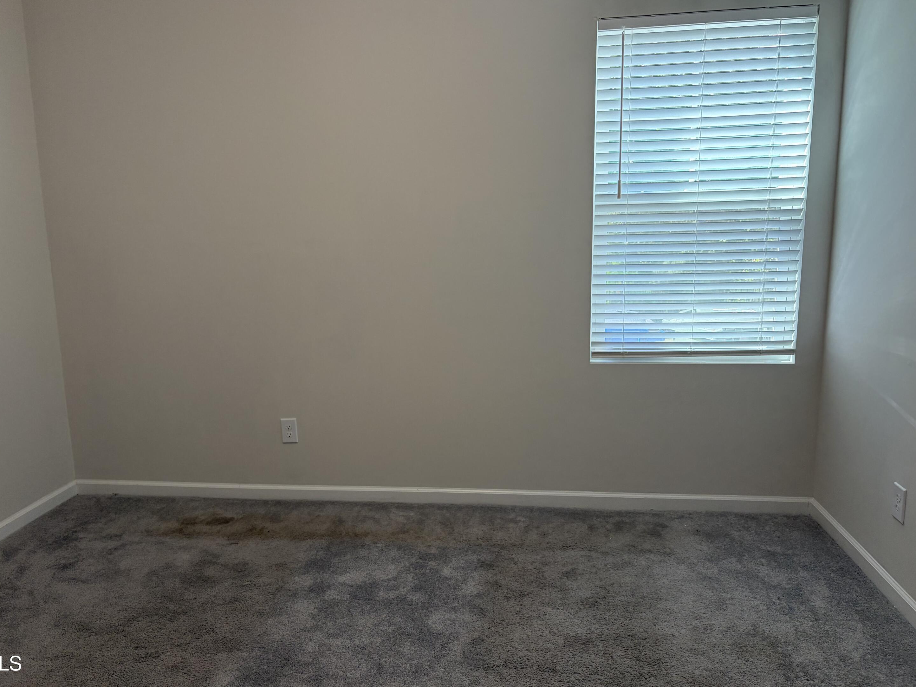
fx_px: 714
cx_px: 441
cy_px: 340
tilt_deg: -9.0
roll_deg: +1.4
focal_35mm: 27
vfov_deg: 51.4
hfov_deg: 65.3
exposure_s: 1/120
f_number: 1.6
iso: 125
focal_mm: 5.96
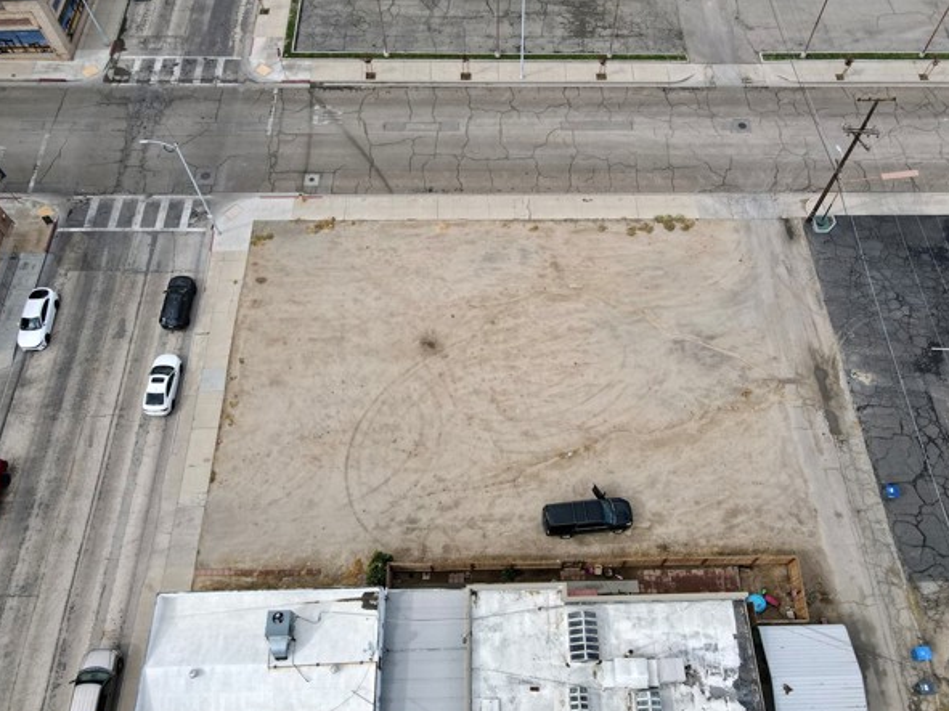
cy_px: 369
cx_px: 495
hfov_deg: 67.3
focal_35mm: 26
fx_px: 713
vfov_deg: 53.0
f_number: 2.8
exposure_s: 1/160
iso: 100
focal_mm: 4.5
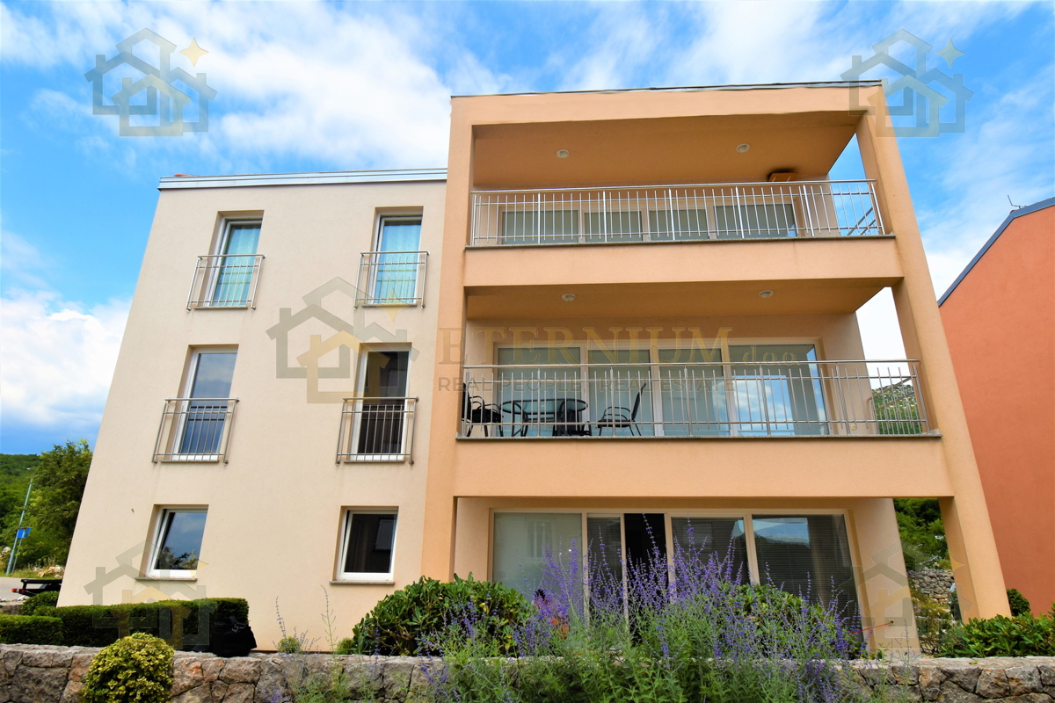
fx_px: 571
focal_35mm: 20
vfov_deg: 63.2
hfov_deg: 85.4
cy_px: 352
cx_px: 528
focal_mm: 13
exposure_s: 1/200
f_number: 13
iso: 100
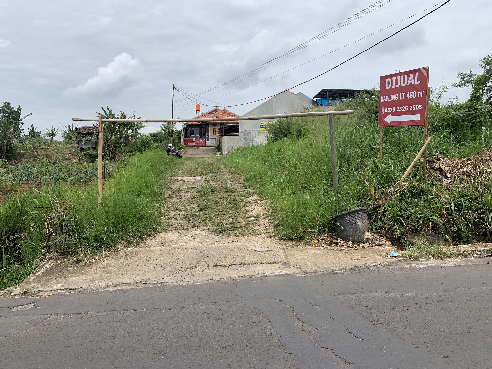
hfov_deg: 67.3
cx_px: 246
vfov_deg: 53.1
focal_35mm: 26
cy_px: 184
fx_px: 370
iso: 25
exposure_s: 1/2994
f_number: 1.8
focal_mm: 4.25
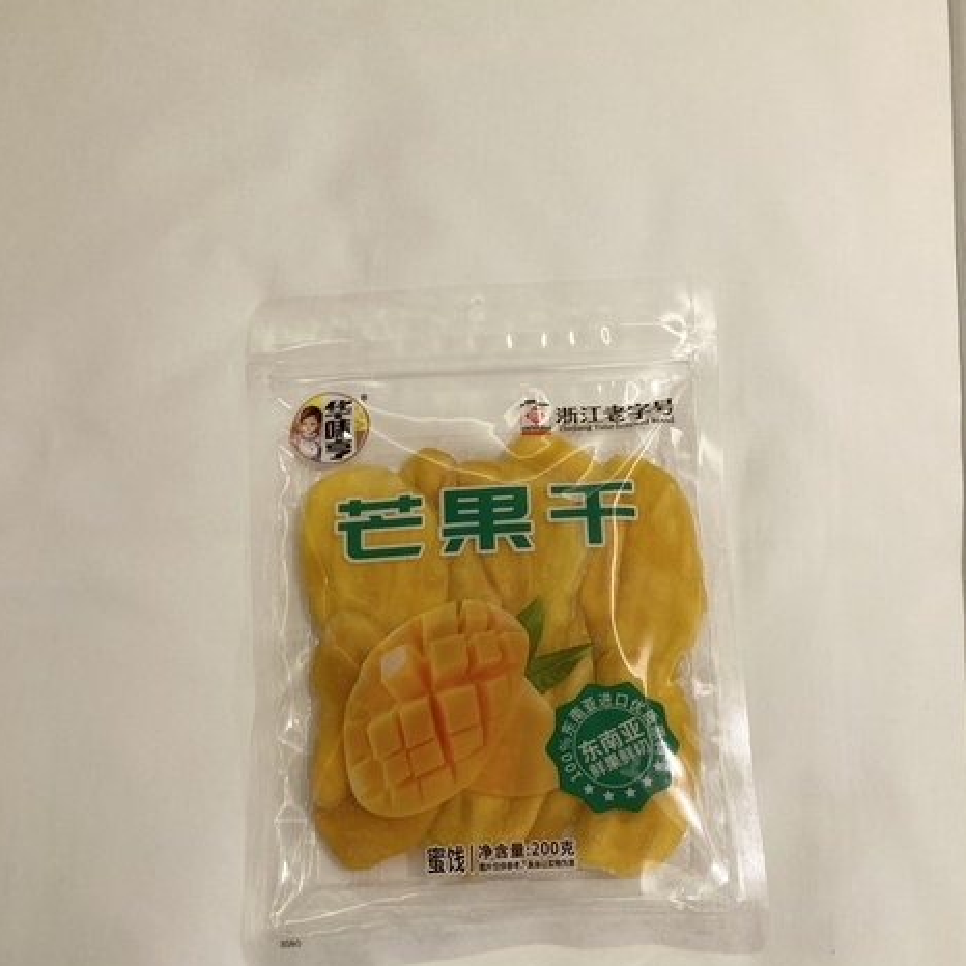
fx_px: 1073
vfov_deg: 47.9
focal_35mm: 34
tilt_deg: -76.3
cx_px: 487
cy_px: 614
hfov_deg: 48.5
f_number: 1.8
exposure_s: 1/50
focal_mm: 3.99
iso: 160
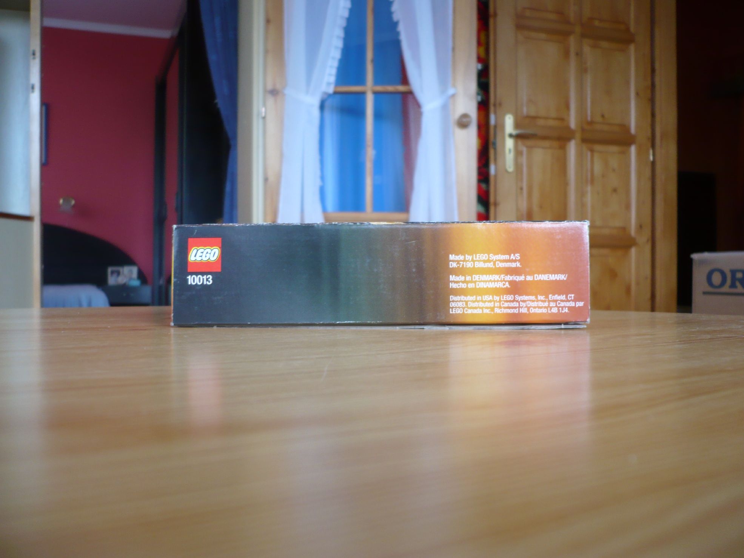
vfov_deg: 40.7
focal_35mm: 35
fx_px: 752
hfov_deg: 52.6
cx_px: 372
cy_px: 279
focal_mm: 5.8
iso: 100
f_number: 2.8
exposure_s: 1/13
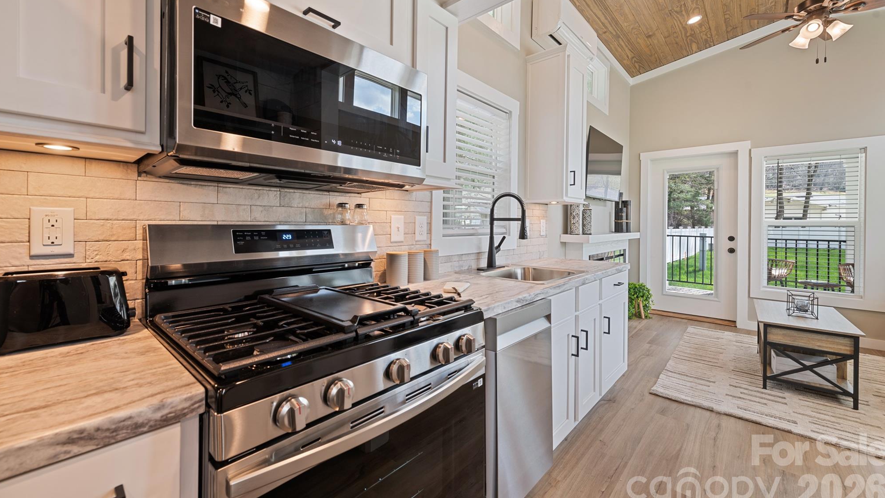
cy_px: 220
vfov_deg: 70.3
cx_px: 440
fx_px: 352
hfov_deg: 103.0
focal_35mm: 15
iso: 200
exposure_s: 1/5
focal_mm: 14
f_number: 8
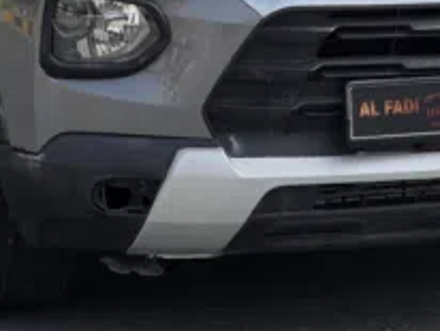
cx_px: 222
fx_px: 2723
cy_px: -162
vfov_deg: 6.9
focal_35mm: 214
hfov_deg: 9.2
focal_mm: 7.9
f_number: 2.4
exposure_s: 1/1936
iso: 50
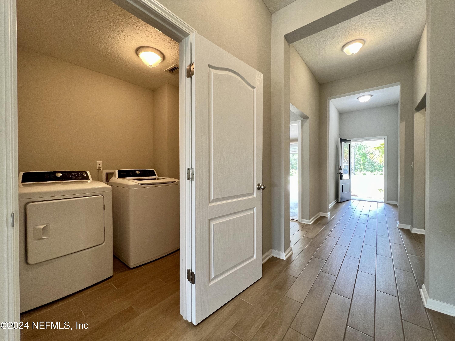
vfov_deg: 89.9
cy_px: 170
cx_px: 228
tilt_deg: -1.0
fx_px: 171
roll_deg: +0.3
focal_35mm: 13
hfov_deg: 106.2
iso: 160
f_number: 1.8
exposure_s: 1/60
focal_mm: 1.57
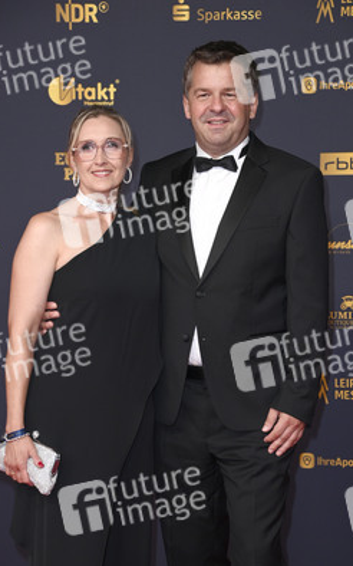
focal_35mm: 93
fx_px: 1433
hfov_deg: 14.0
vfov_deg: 22.3
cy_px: 286
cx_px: 174
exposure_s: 1/200
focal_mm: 90
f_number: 5.6
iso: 800
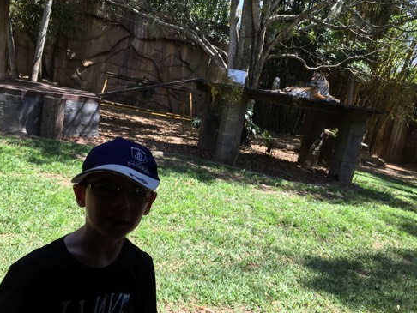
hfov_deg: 58.3
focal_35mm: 31
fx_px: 374
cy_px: 165
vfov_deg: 45.5
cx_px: 201
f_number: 2.2
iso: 32
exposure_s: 1/319
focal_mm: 4.15
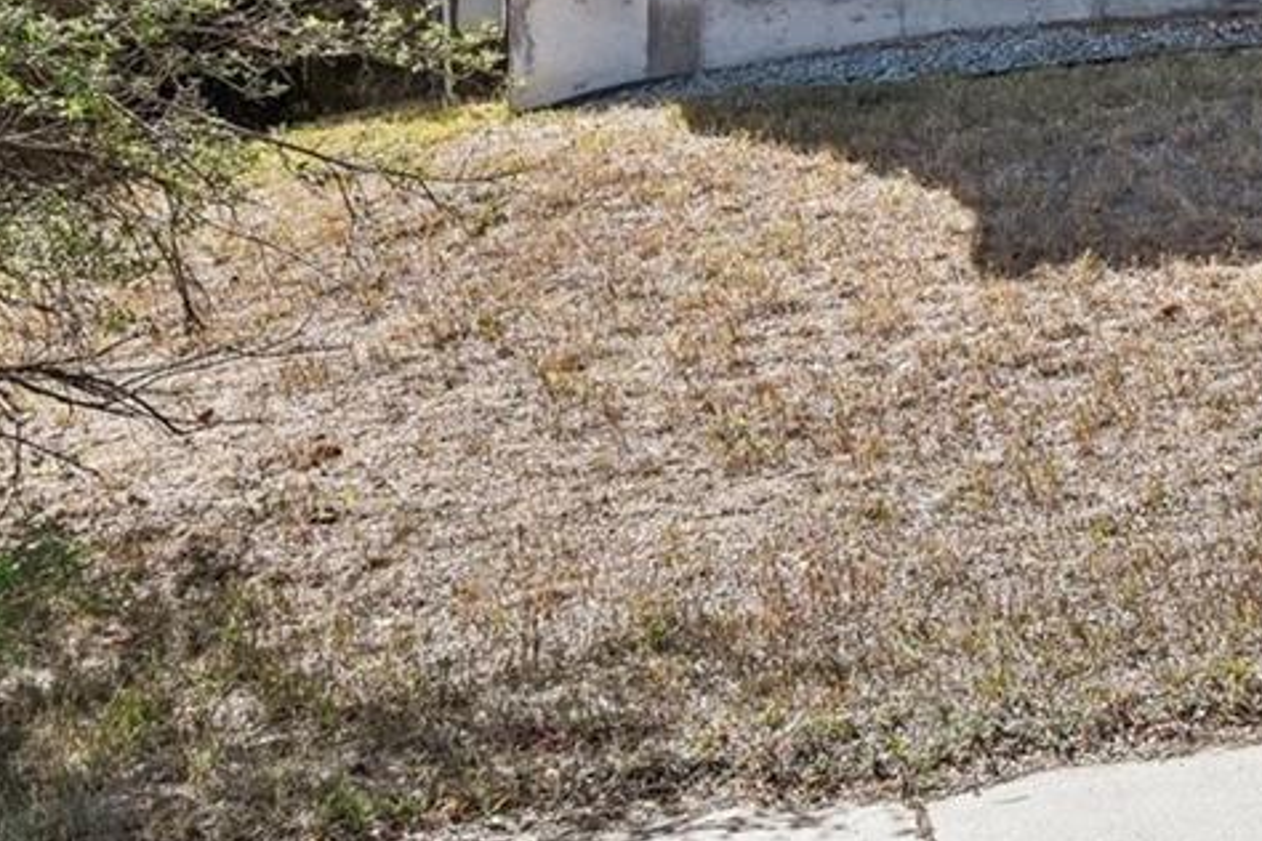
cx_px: 1813
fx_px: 2839
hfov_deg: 21.6
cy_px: -413
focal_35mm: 81
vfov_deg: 15.6
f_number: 10
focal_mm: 24
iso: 400
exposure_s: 1/400
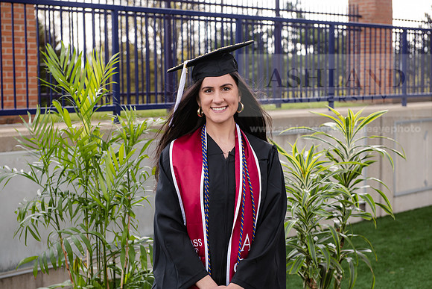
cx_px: 216
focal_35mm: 66
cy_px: 144
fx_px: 792
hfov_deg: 30.5
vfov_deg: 20.6
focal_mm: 66
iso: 320
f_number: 5.6
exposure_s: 1/200
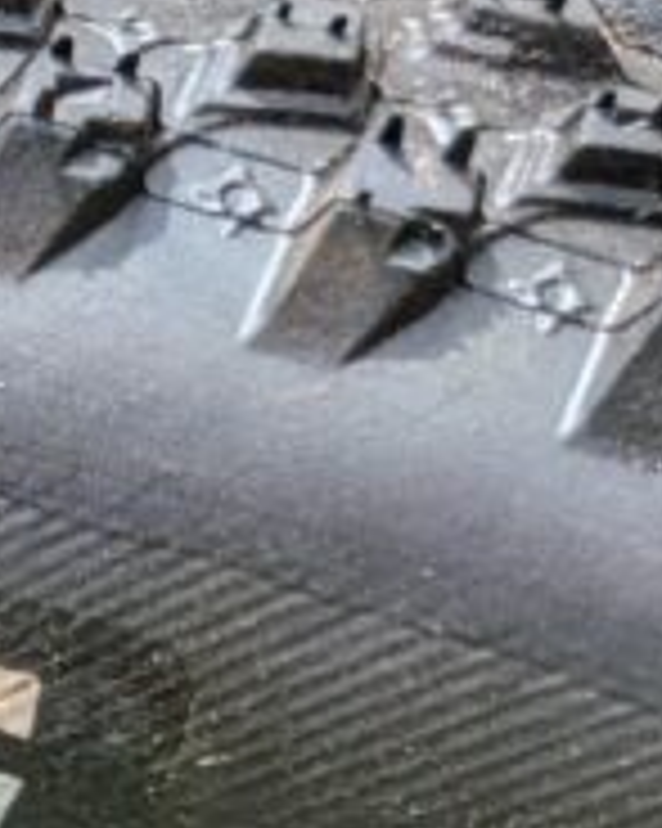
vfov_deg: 12.6
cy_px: 630
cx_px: -1725
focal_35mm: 153
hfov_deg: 7.8
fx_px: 3750
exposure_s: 1/305
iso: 32
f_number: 1.7
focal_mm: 4.53
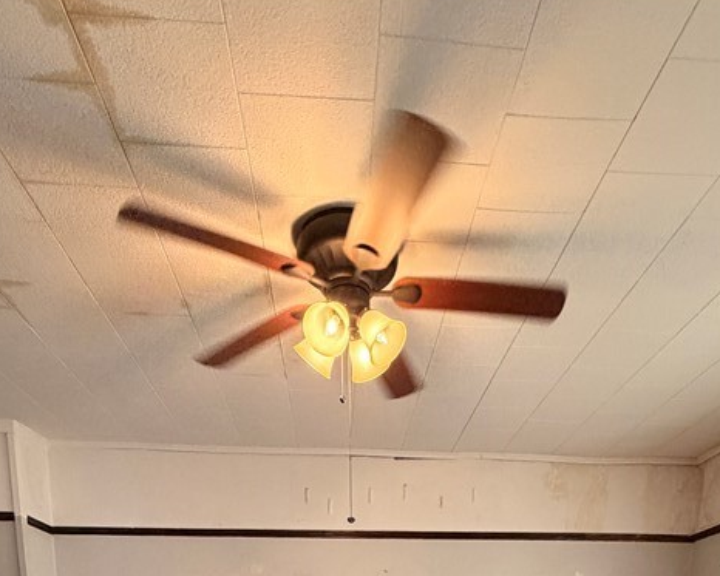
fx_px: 639
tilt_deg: -8.9
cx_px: 388
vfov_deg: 33.1
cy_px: 777
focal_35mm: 30
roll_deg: +0.4
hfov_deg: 58.7
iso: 320
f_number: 2.2
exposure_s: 1/60
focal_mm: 2.22
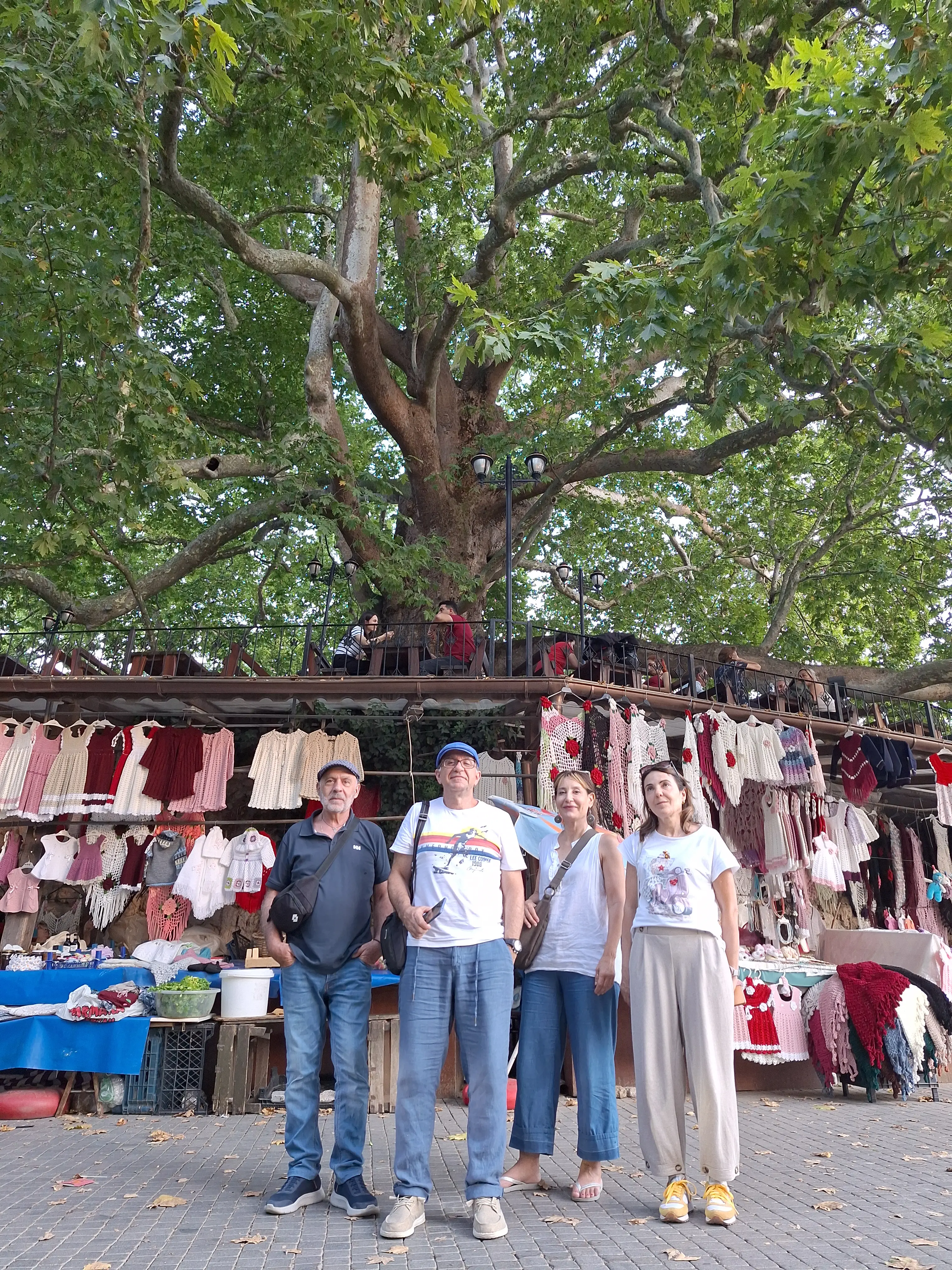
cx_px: 476
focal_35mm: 23
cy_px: 635
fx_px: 843
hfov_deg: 58.9
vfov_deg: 73.9
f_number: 1.8
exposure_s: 1/50
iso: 64
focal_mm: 5.54
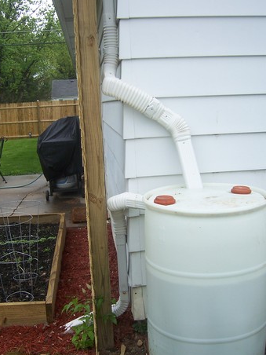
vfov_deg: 43.8
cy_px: 187
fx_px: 441
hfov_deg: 33.6
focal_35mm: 43
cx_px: 124
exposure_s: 1/750
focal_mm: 6
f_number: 3
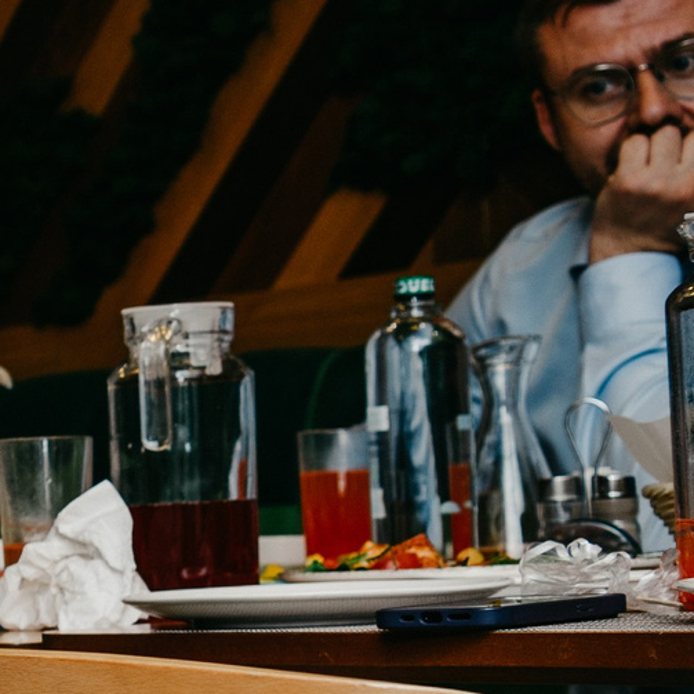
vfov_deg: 12.9
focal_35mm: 134
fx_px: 3039
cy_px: 597
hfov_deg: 11.0
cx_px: -964
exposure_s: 1/160
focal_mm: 31
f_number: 3.5
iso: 125
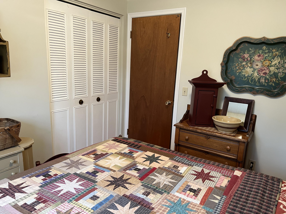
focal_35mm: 26
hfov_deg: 67.3
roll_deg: -3.3
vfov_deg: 53.1
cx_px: 143
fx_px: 215
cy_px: 107
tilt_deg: -12.7
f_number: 1.5
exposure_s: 1/60
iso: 200
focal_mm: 5.7
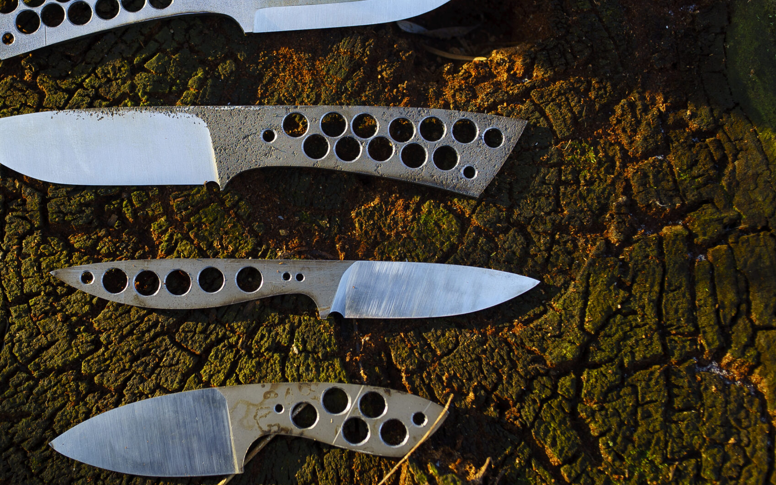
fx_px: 1142
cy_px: 196
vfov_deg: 23.9
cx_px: 260
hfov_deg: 37.1
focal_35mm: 54
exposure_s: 1/160
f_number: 2.8
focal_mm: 35
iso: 125
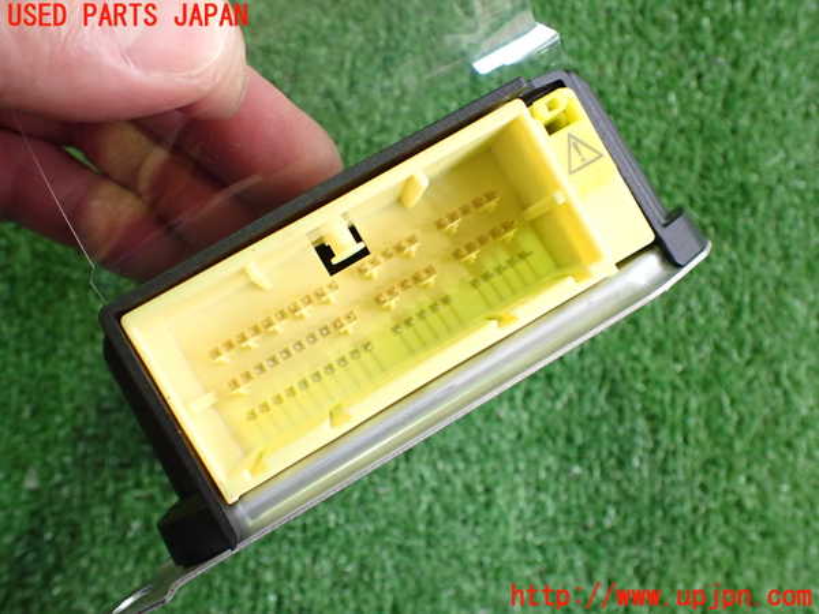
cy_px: 307
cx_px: 410
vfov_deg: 46.8
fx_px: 710
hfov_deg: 60.0
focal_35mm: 30
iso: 640
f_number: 2.3
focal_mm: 5.4
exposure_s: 1/125
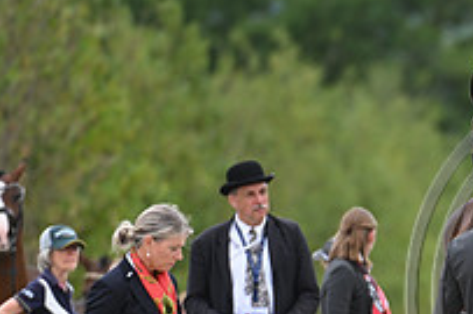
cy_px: 264
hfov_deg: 1.8
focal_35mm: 1142
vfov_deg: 1.2
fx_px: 14992
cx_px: 620
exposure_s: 1/1600
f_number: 5.6
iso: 720
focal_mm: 400
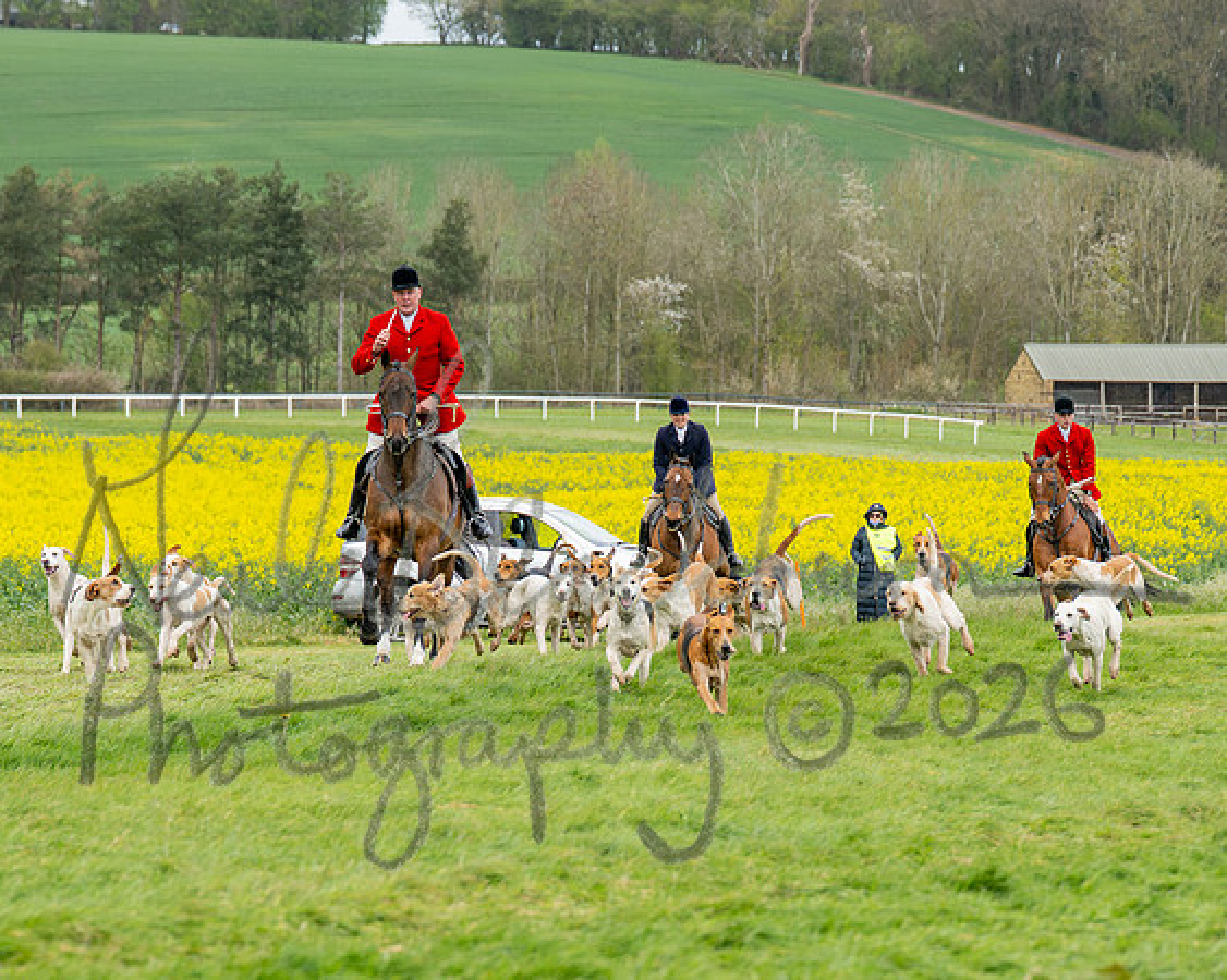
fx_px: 8449
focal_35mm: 233
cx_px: 468
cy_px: 703
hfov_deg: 8.3
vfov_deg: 6.6
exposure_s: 1/2000
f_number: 4
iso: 400
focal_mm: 96
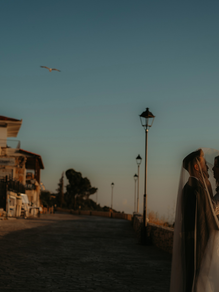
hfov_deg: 28.5
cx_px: 123
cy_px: 147
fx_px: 430
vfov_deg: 37.5
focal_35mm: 51
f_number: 1.8
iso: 100
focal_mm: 35
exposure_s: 1/2000
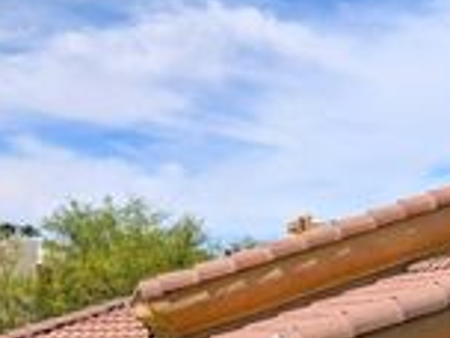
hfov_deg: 22.9
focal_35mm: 79
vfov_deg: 18.0
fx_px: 1027
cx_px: 521
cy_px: 371
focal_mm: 6.9
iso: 23
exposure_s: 1/1513
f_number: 1.68
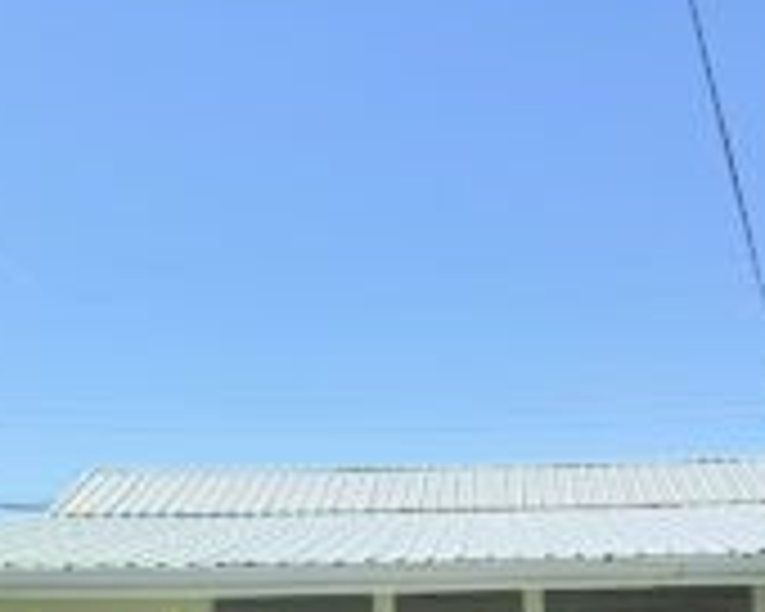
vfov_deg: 26.0
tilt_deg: +2.1
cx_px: 436
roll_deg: +1.5
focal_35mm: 55
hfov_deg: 34.1
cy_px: 634
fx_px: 1245
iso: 80
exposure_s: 1/4405
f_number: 1.78
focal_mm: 6.76
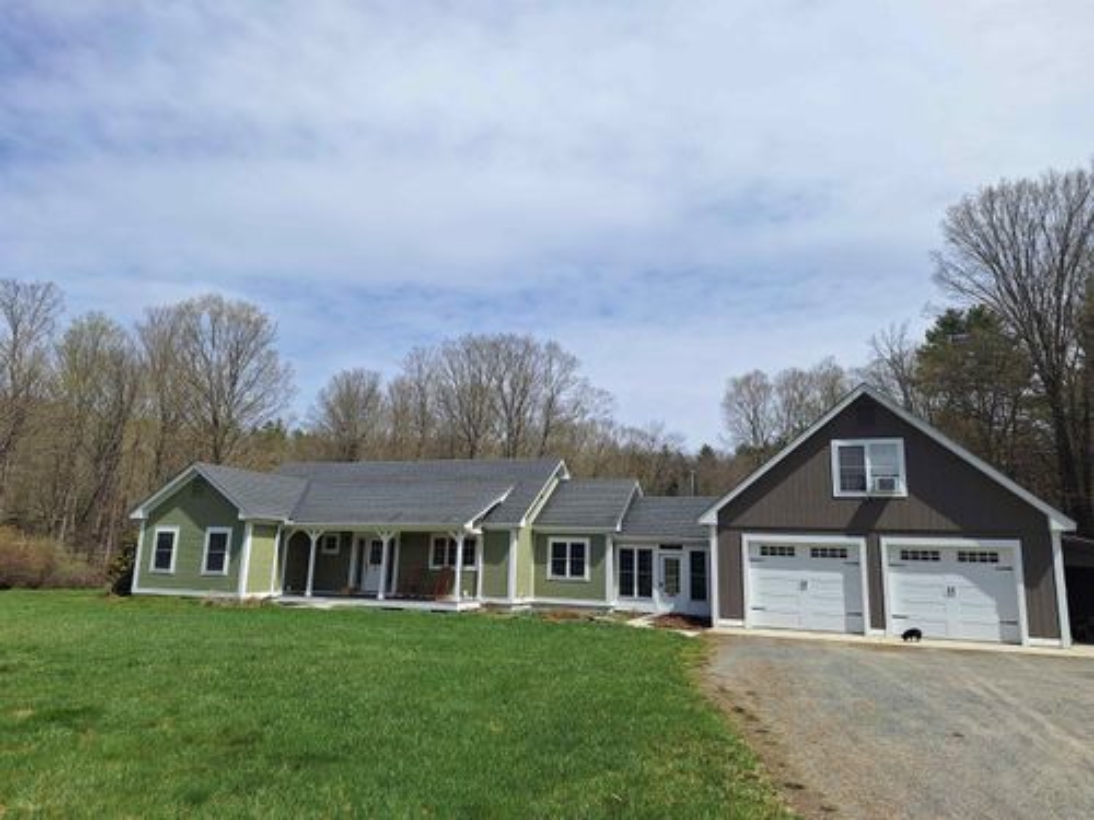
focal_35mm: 23
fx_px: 727
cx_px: 547
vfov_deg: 58.9
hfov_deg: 73.9
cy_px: 410
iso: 40
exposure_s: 1/3968
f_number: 1.8
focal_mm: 5.54
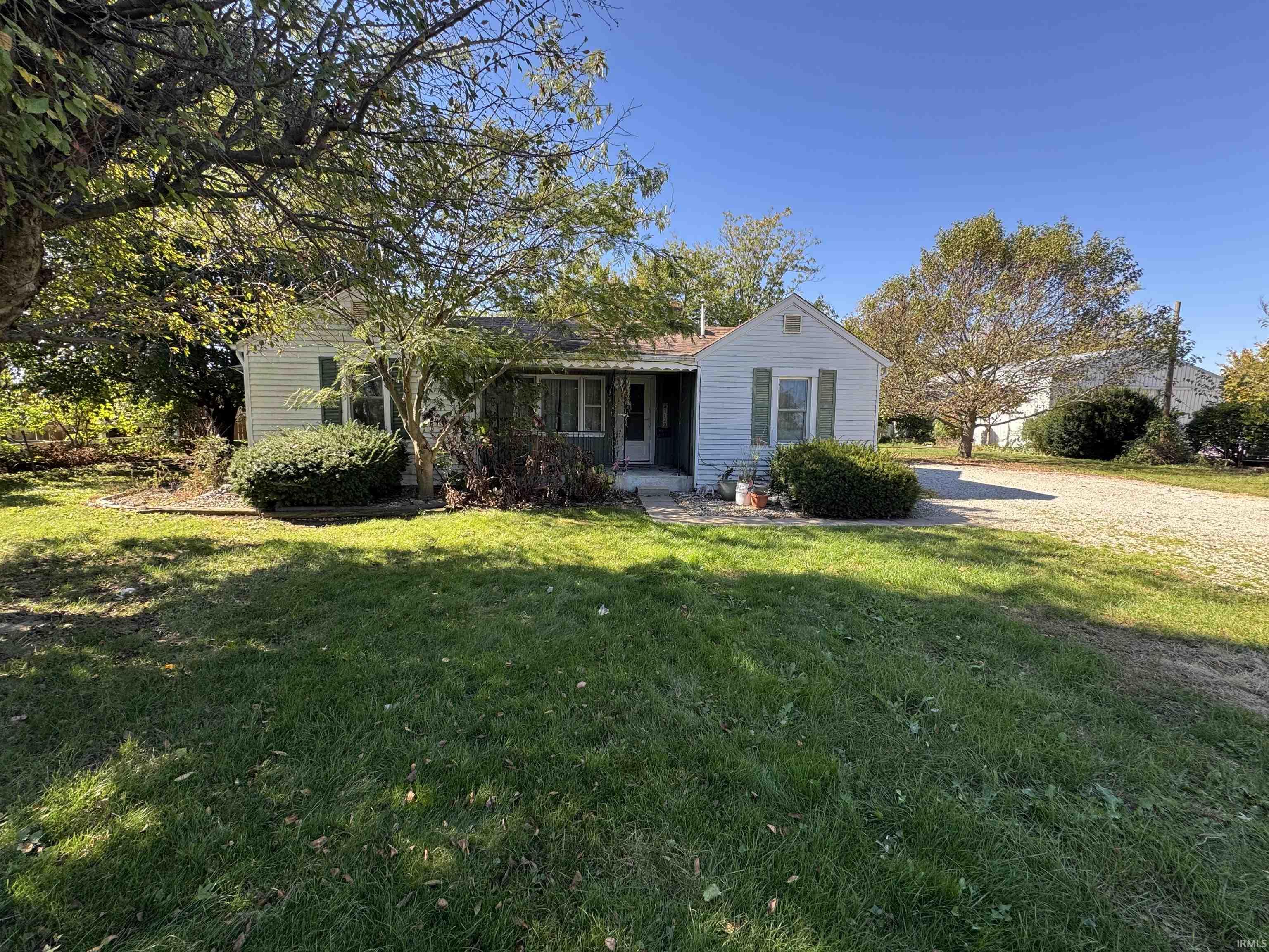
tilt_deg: -7.7
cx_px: 634
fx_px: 513
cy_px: 476
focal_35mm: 14
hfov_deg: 102.1
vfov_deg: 85.7
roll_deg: -0.7
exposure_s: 1/255
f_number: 2.2
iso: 40
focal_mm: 2.22
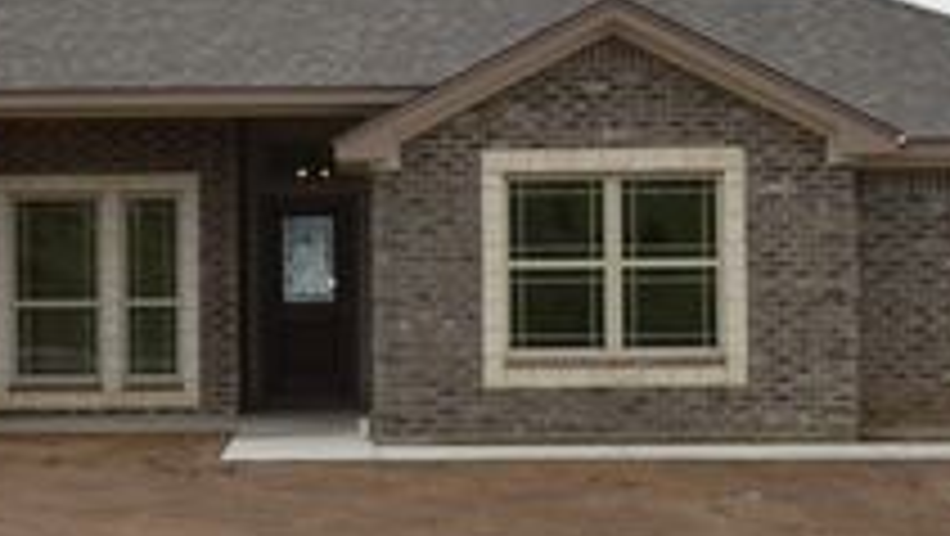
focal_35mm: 104
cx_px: 266
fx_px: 2621
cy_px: 185
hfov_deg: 20.4
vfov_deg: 11.7
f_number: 8
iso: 100
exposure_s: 1/160
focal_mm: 28
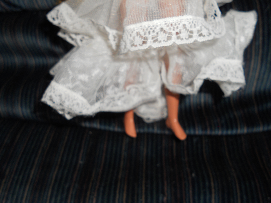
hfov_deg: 56.8
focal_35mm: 32
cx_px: 136
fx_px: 251
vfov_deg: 44.2
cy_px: 102
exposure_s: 1/25
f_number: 8.8
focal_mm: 5.8
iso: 80
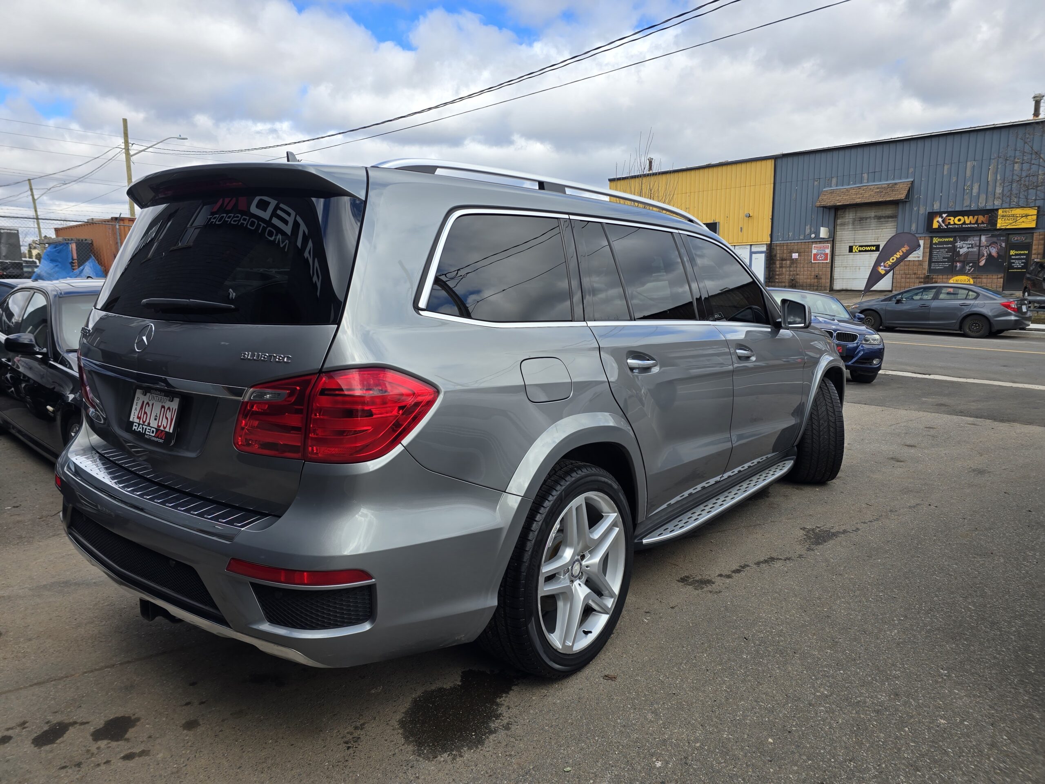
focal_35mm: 23
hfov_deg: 73.9
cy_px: 392
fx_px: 694
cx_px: 522
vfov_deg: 58.9
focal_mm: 6.3
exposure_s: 1/470
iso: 12
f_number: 1.7
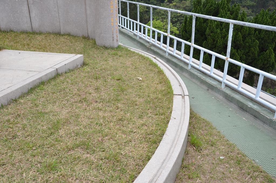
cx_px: 138
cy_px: 92
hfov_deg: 53.2
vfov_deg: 36.7
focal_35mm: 36
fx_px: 275
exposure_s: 1/200
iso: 200
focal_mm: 24
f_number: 7.1
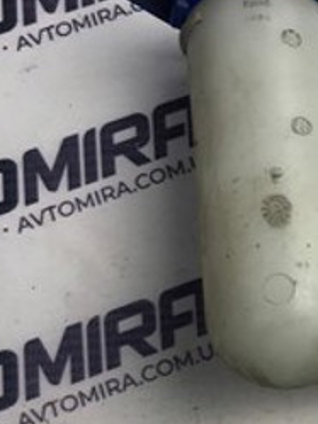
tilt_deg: -79.0
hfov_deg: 18.0
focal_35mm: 72
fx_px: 881
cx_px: 491
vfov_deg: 27.0
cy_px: 233
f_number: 1.8
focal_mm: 3.99
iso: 32
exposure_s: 1/50
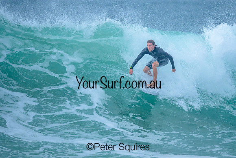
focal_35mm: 1094
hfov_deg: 1.9
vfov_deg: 1.3
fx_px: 7175
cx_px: 139
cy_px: 54
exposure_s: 1/3200
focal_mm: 800
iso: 900
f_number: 6.3
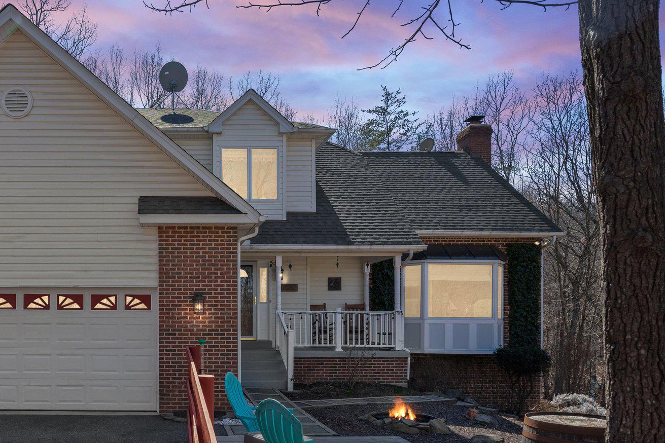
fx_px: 462
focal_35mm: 25
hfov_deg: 69.3
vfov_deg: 50.9
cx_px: 217
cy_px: 271
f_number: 10
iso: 250
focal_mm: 16
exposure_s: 1/250
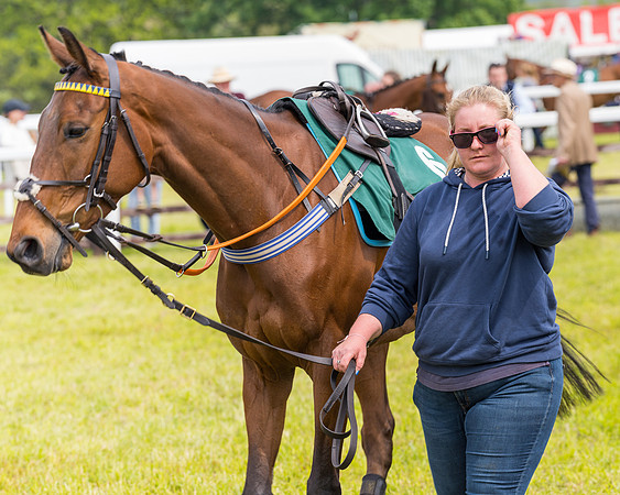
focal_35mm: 174
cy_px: 231
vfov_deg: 8.9
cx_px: 425
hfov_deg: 11.1
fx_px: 3188
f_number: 4.5
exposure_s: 1/320
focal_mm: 135
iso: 50
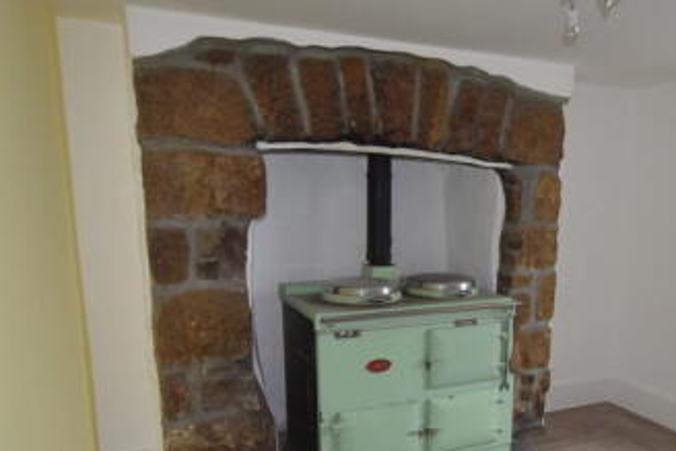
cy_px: 302
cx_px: 454
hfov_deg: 60.3
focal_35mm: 30
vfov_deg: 43.0
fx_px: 564
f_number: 4.5
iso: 800
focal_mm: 10
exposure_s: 1/80
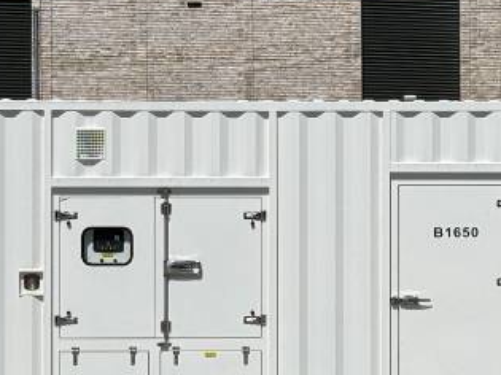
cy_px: 235
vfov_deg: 9.5
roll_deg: +0.1
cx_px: 312
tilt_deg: +0.6
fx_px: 2257
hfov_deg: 12.7
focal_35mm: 156
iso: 50
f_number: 1.78
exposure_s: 1/16129
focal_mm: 6.76
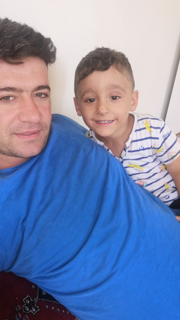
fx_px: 246
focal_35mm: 29
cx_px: 69
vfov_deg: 66.1
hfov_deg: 39.9
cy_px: 160
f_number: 2
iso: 100
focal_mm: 3.81
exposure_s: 1/33.3
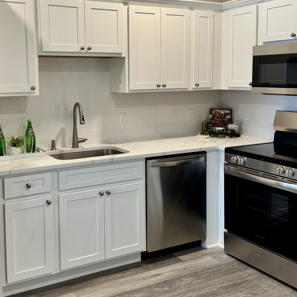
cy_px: 113
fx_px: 398
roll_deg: +1.3
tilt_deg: -5.5
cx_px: 112
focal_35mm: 41
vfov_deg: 40.7
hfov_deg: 40.7
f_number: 1.78
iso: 160
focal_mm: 6.76
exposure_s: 1/60
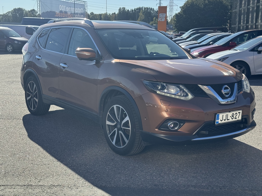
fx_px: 363
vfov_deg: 30.3
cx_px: 131
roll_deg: +0.2
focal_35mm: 48
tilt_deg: -9.9
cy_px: 98
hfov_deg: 39.7
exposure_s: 1/3257
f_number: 1.78
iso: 64
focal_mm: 6.76
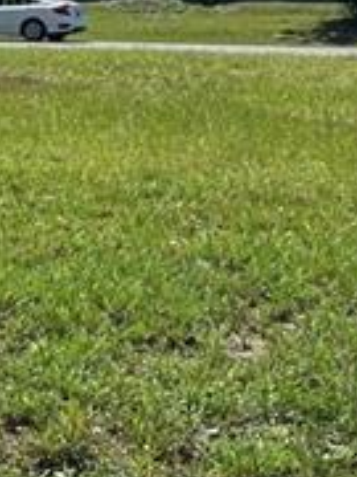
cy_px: 77
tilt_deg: -4.1
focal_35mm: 111
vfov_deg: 17.5
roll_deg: +0.7
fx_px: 1526
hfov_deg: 12.3
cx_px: -280
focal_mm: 5.1
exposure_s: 1/6173
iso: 50
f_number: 1.6
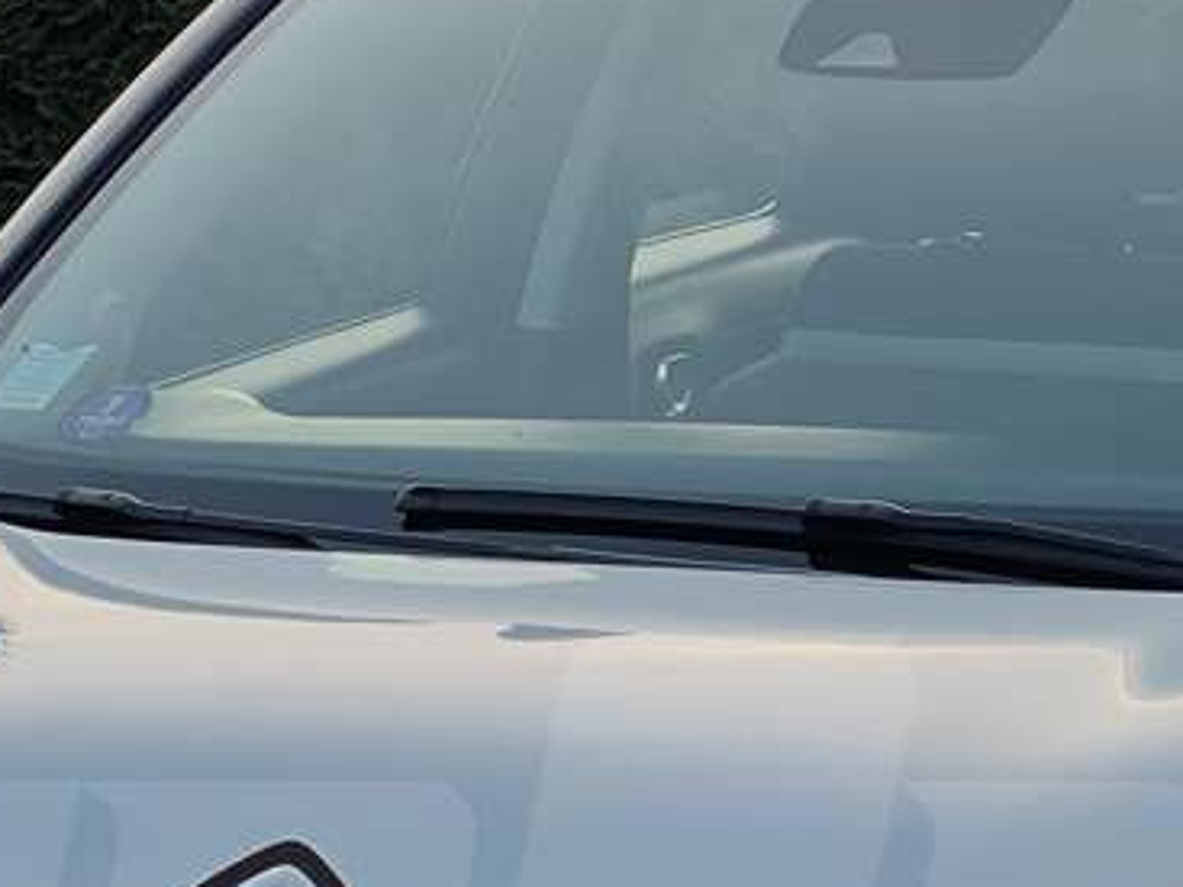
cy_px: 990
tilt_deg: -8.6
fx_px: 8609
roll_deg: -1.1
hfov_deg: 7.8
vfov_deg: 5.9
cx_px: 1012
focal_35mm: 252
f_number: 2.8
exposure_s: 1/99
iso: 64
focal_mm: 9
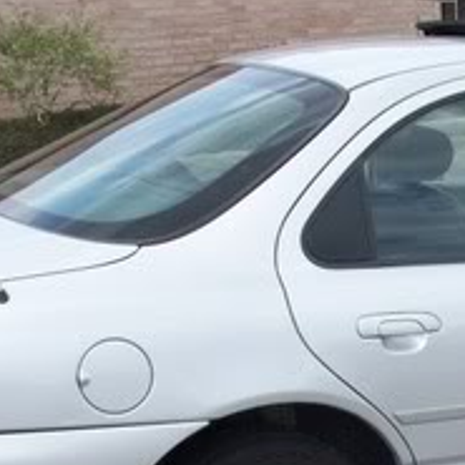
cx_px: 498
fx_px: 1581
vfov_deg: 16.6
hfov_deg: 16.3
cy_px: 372
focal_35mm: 104
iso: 64
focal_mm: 5.7
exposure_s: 1/218
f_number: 5.5
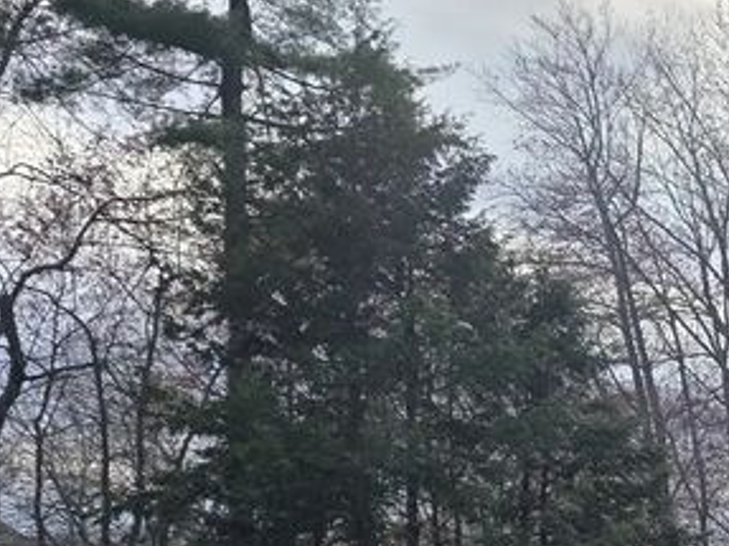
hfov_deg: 19.3
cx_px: 1224
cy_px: 846
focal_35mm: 82
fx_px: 1726
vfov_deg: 16.3
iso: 80
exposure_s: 1/3788
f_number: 1.7
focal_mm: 6.3
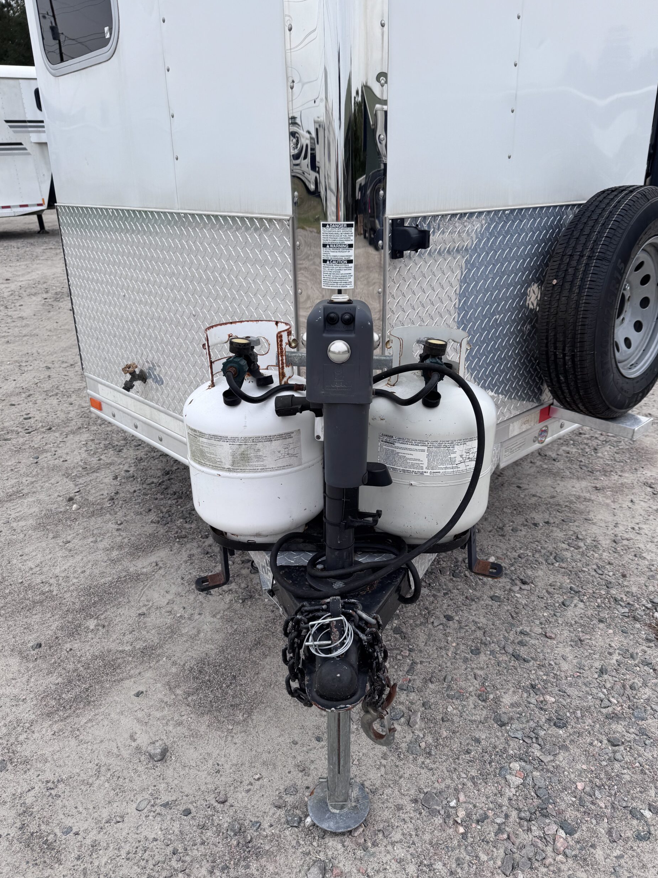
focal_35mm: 25
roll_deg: +2.3
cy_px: 437
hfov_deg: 54.9
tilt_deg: -25.0
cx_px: 336
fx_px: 634
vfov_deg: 69.4
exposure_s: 1/2506
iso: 80
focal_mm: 6.76
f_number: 1.78
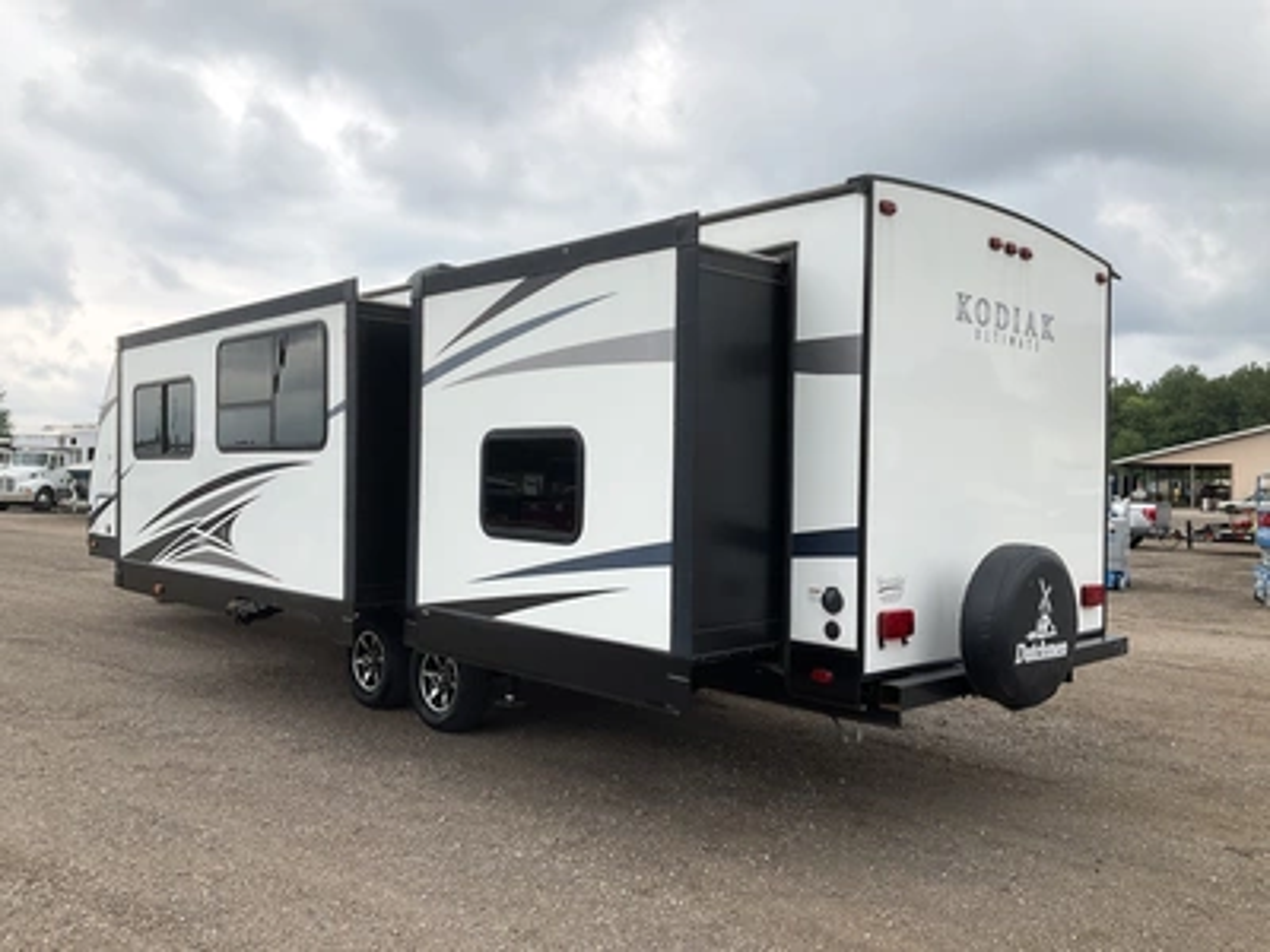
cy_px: 476
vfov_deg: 48.2
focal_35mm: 29
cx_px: 635
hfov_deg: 61.7
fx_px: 1064
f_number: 1.8
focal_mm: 3
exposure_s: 1/1035
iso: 25
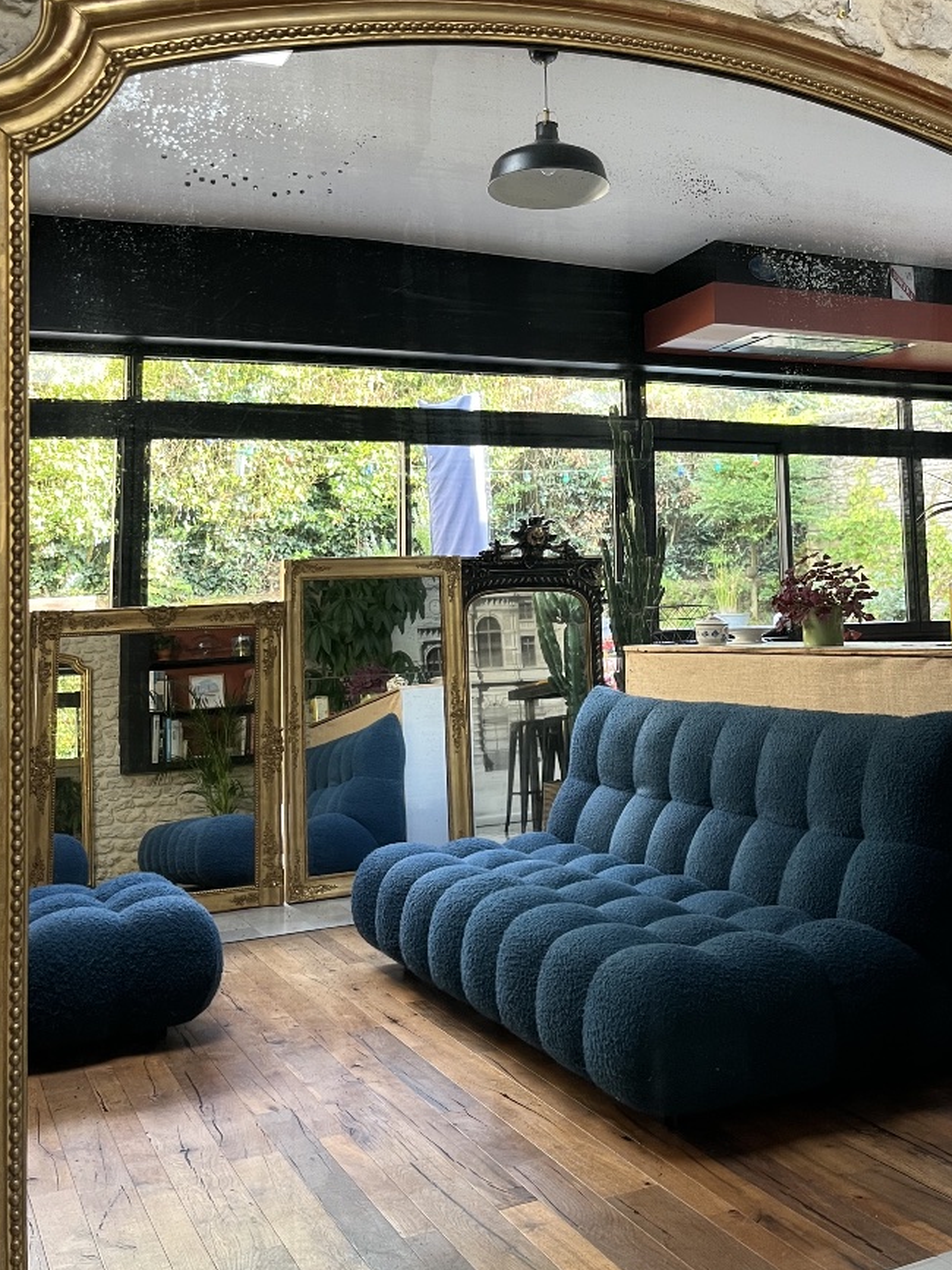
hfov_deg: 39.6
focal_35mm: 36
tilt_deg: +1.5
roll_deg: +0.4
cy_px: 520
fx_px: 1320
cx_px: 535
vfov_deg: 51.1
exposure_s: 1/60
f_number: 1.6
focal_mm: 5.1
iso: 200
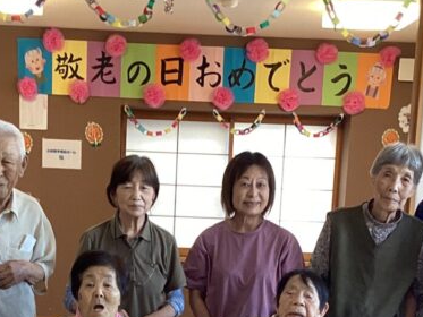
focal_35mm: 85
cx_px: 166
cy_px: 404
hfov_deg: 23.0
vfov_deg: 16.5
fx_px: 1039
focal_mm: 3.3
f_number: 2.4
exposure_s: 1/60
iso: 100
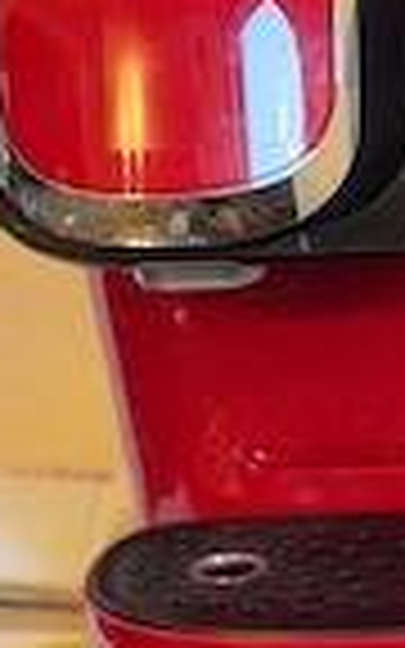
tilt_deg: -27.7
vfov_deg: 14.7
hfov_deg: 9.2
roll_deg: +1.8
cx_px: 387
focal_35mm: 141
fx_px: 2490
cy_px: 576
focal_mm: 6.76
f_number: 1.78
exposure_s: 1/33
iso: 400
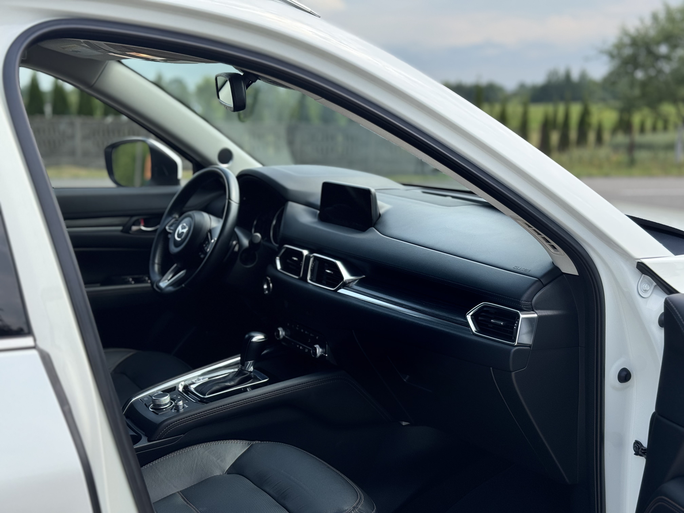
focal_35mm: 48
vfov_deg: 30.3
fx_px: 948
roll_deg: -0.5
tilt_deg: -9.4
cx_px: 342
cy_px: 256
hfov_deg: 39.7
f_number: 1.78
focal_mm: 6.76
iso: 64
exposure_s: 1/1869
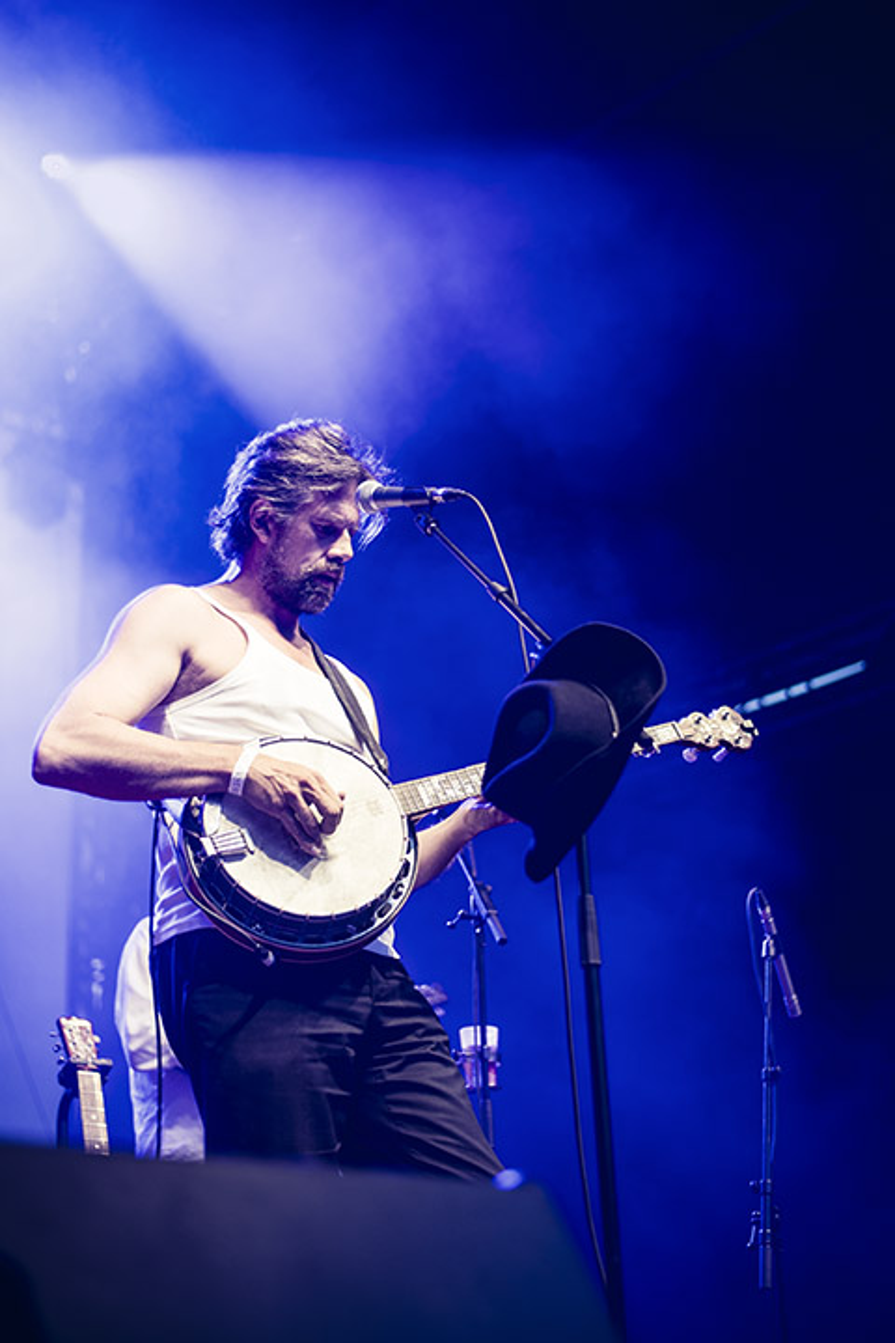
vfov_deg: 39.6
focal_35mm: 50
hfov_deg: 27.0
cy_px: 672
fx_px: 1864
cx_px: 448
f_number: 1.8
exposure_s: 1/250
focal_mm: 50
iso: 250
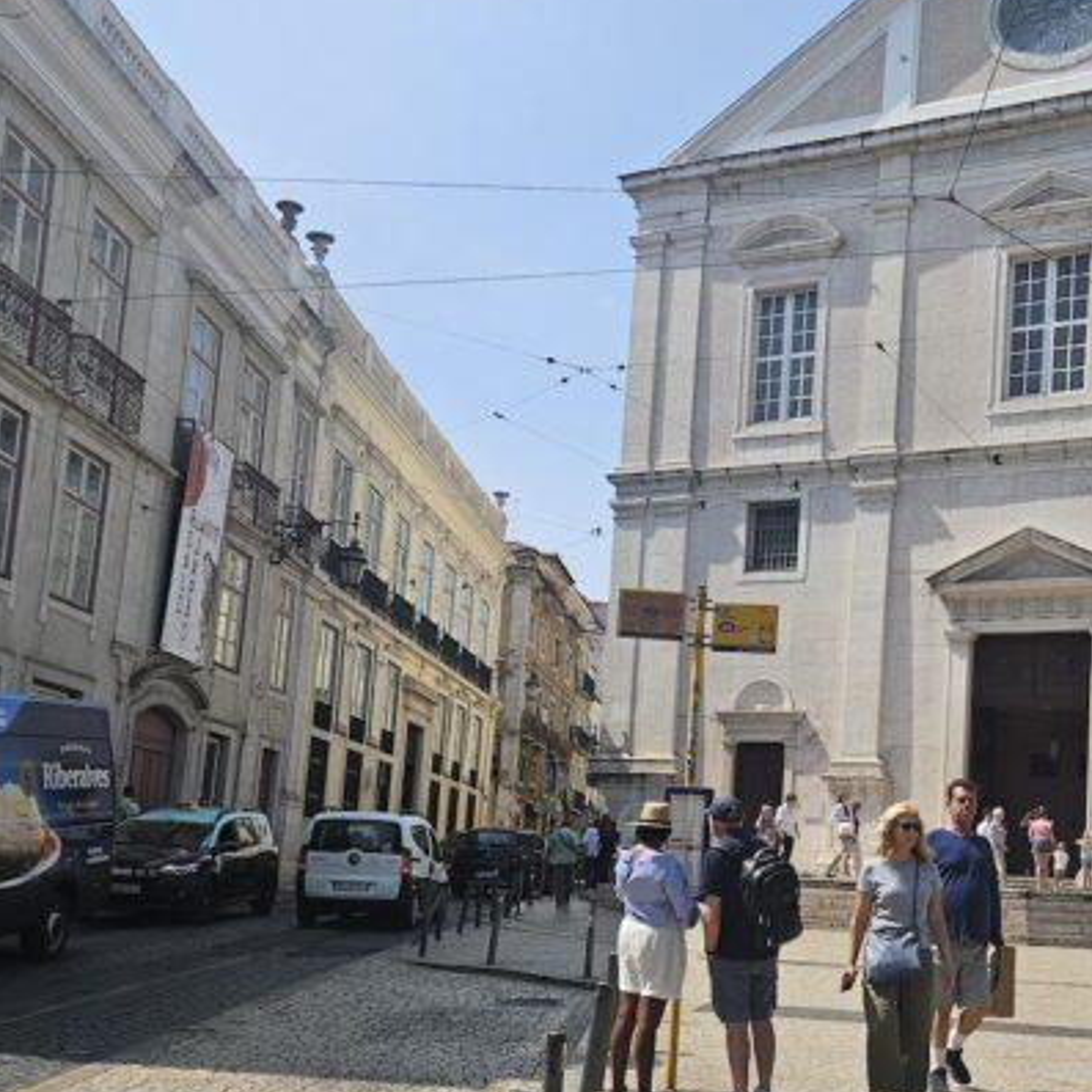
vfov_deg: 40.4
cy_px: 740
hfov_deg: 40.0
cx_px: 787
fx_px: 1463
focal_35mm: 41
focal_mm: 5.4
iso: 25
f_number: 1.8
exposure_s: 1/2430
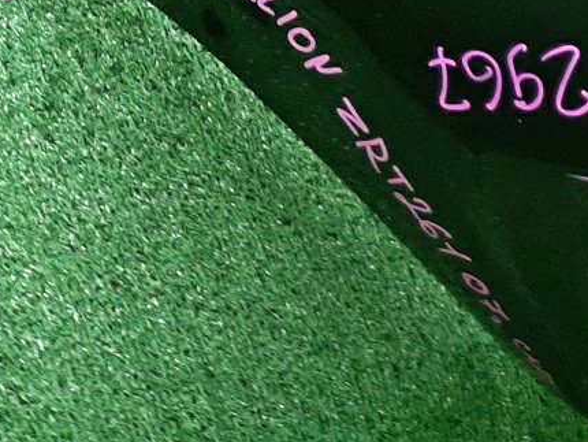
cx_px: 866
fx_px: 1479
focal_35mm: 87
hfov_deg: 19.7
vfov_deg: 17.0
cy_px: 242
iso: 172
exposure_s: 1/50
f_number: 1.7
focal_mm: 3.93
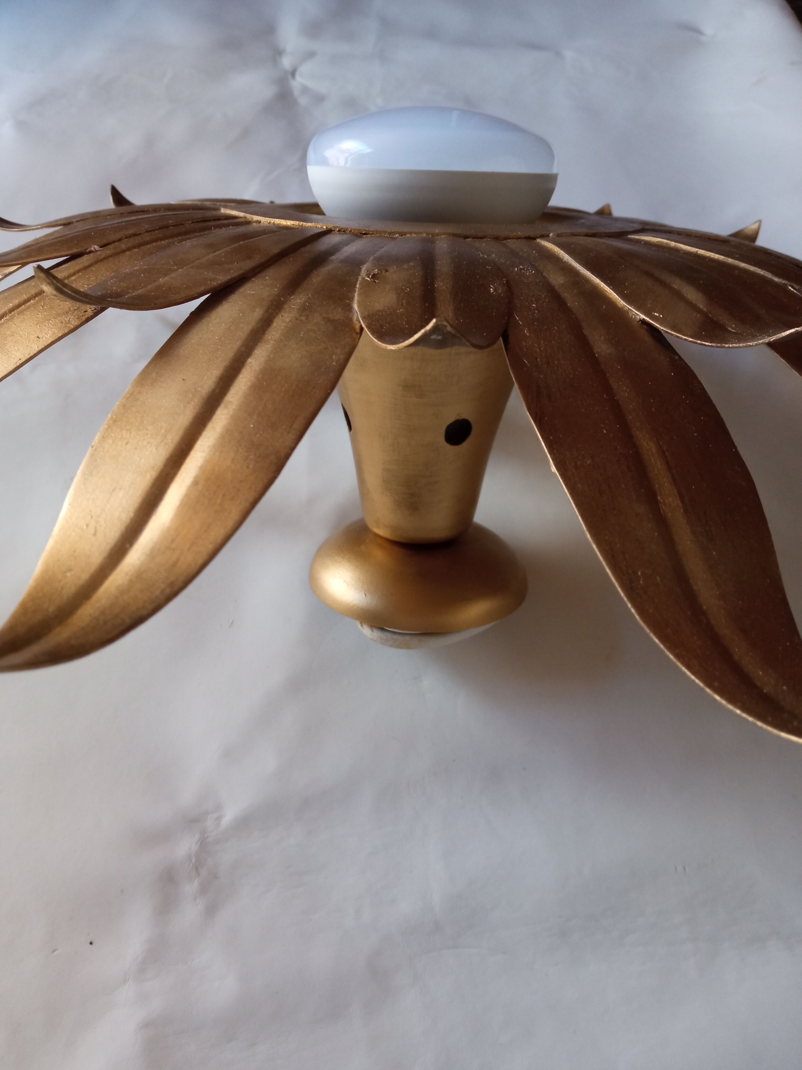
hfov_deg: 51.4
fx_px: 834
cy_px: 535
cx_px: 401
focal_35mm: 27
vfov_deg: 65.3
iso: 574
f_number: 2.2
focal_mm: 3.79
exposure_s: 1/25
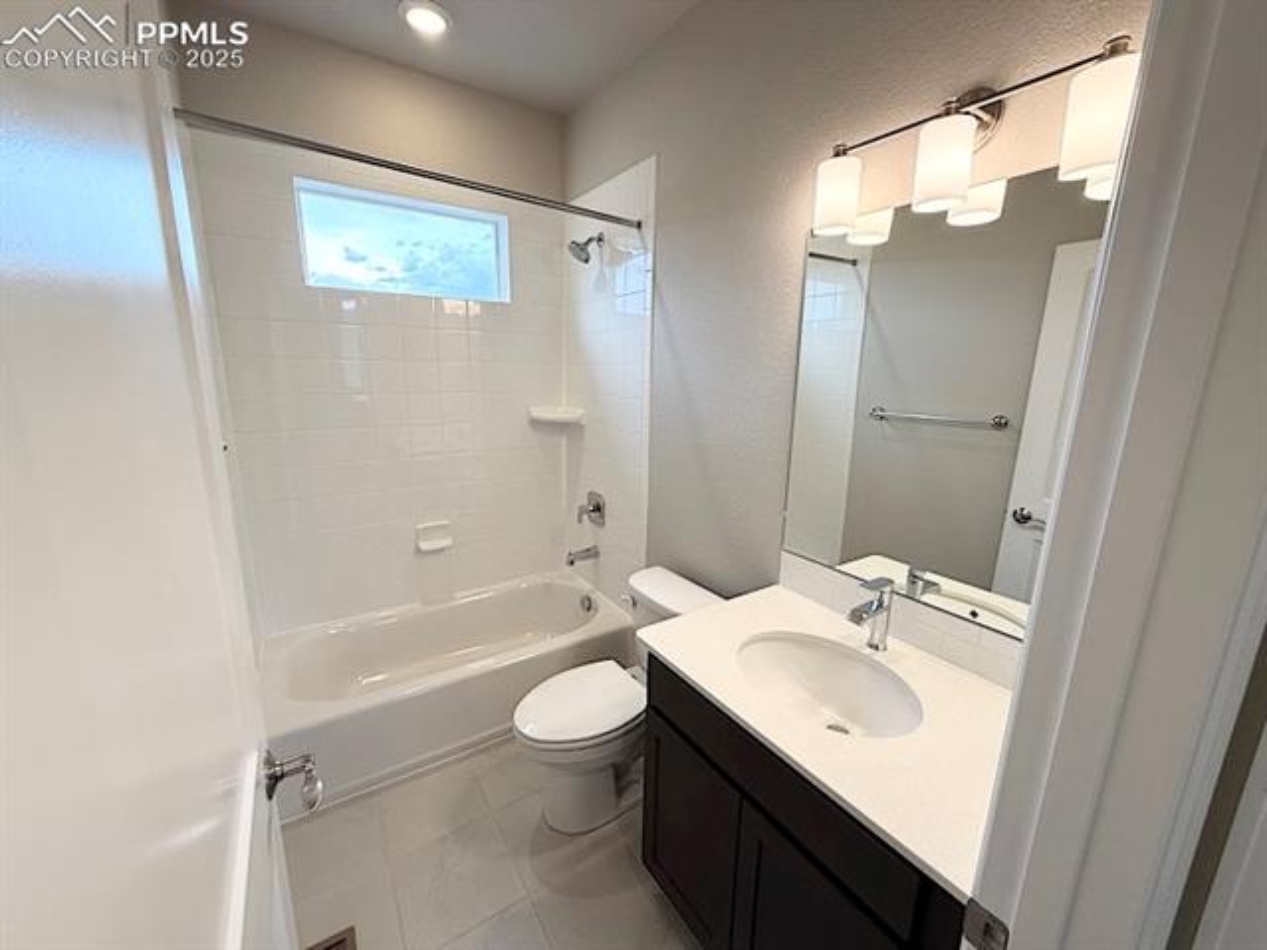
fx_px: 512
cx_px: 634
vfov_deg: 85.7
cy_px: 475
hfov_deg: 102.1
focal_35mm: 14
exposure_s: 1/120
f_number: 2.2
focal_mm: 2.22
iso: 80
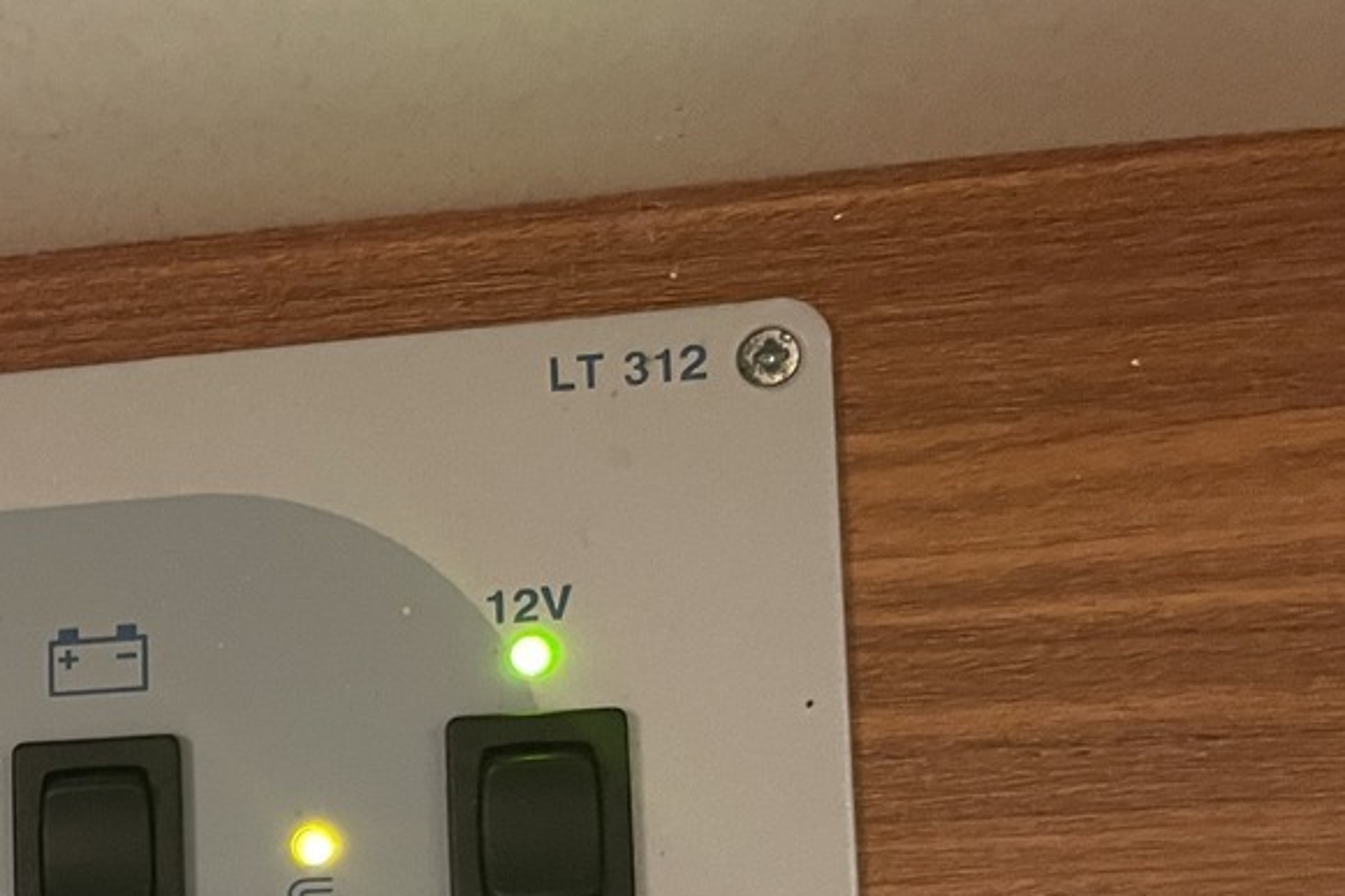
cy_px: 975
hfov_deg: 26.4
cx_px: -317
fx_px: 2502
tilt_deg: +2.9
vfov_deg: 19.5
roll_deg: +0.4
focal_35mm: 67
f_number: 1.6
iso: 640
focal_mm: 5.1
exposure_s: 1/35
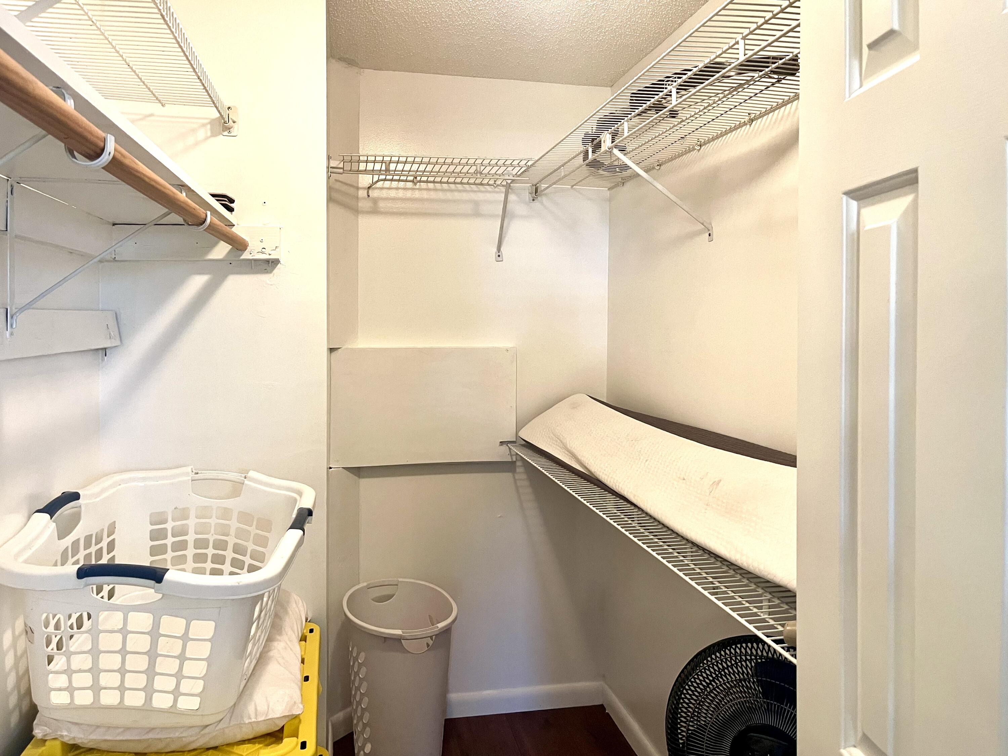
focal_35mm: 25
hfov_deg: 69.4
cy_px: 378
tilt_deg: -4.4
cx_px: 504
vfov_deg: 54.9
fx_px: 728
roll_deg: -0.6
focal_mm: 5.1
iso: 160
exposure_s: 1/60
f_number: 1.6
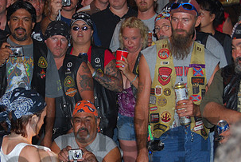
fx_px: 1059
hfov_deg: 12.9
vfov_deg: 8.7
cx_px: 66
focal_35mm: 158
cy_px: 106
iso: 400
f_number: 5.6
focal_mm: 55
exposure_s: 1/60
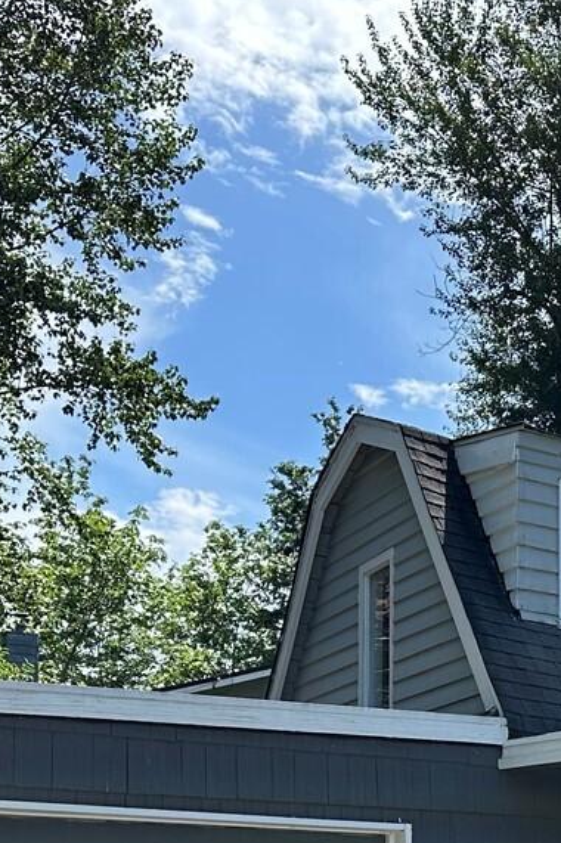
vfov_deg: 27.2
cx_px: 709
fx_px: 1638
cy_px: 853
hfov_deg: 18.2
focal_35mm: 70
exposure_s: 1/2660
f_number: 1.78
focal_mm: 6.86
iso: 80
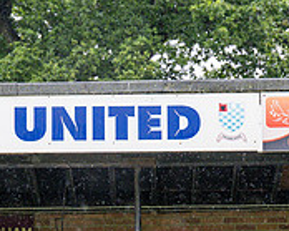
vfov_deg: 4.7
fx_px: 2795
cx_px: 52
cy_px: 304
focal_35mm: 327
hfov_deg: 5.9
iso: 800
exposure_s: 1/800
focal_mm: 78
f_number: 5
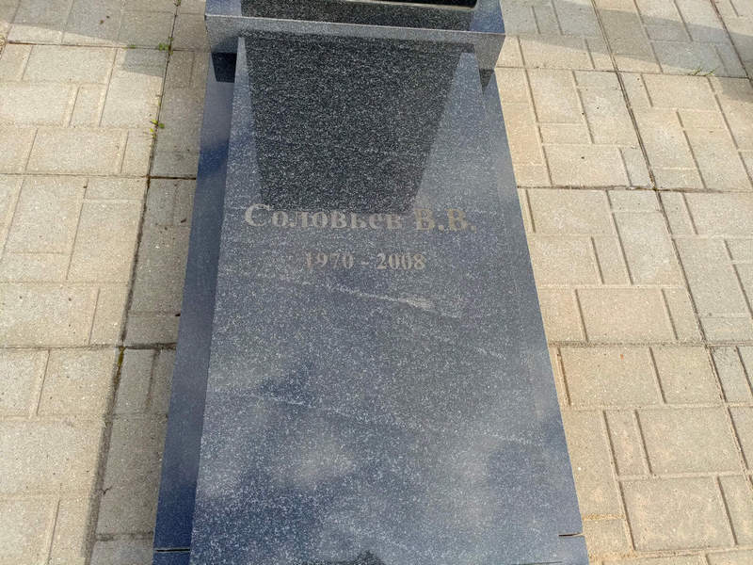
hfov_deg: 69.4
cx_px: 376
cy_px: 282
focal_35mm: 25
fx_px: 544
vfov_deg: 54.9
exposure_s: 1/535
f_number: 1.69
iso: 115
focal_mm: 4.76
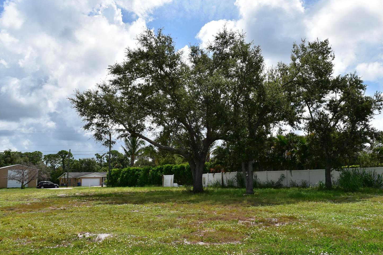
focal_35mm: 30
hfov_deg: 61.8
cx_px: 212
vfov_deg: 43.5
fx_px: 319
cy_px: 138
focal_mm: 18
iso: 250
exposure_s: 1/500
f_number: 11
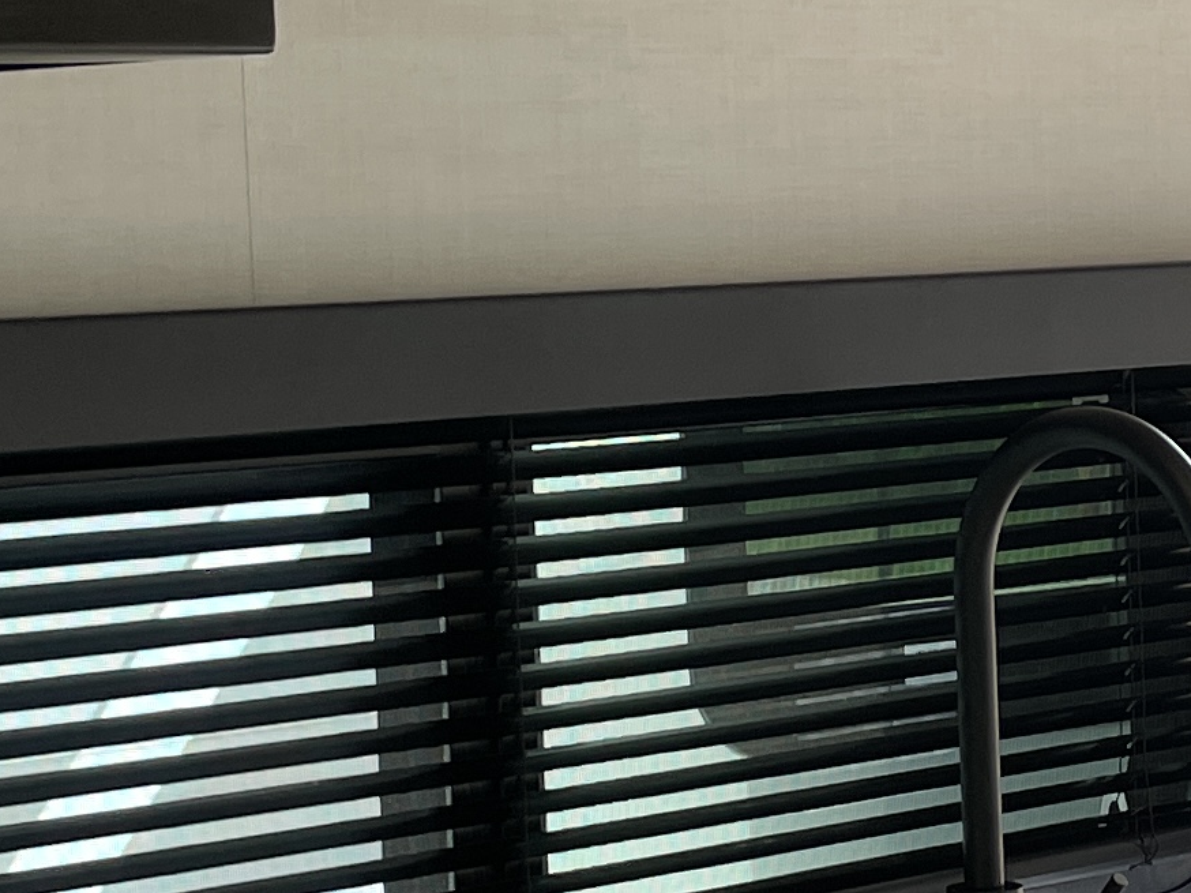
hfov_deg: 16.2
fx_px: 4128
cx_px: 1074
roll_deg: +2.1
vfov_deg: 12.3
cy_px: 446
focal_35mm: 120
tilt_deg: -1.5
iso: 40
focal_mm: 4.2
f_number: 1.6
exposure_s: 1/121
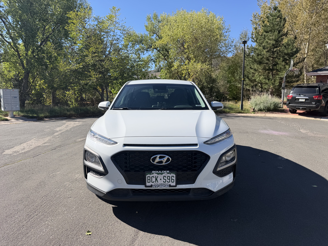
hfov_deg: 71.6
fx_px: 227
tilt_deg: -7.8
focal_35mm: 24
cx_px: 164
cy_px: 123
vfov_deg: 56.8
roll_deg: -0.5
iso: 80
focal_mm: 6.76
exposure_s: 1/2907
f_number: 1.78
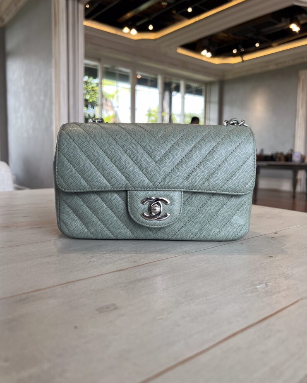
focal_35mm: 28
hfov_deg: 51.5
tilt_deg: -4.3
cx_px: 152
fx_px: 318
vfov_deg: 62.2
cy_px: 183
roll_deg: -1.2
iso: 50
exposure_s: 1/121
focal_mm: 5.7
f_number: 1.5
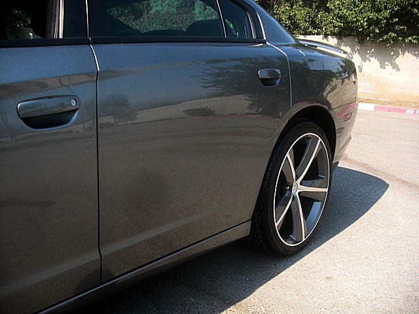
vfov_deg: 39.7
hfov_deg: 51.4
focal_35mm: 36
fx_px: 436
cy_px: 157
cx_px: 210
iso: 50
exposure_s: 1/320
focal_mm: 6.3
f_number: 2.8
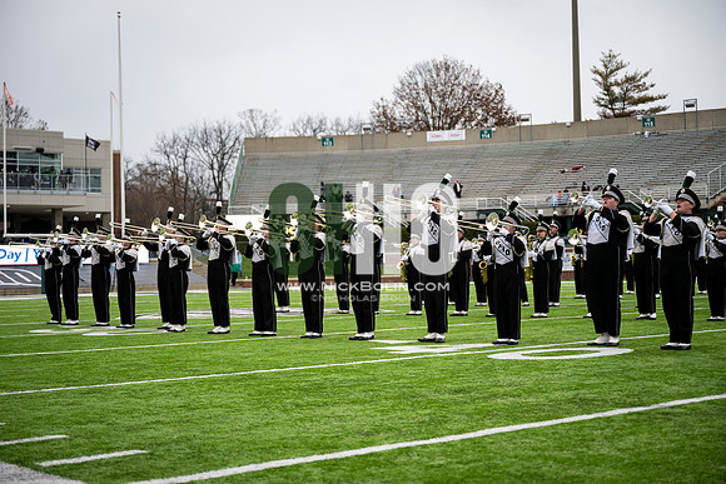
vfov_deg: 23.8
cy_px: 242
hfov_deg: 35.0
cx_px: 363
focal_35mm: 57
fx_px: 1150
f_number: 2.8
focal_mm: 57
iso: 100
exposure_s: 1/500
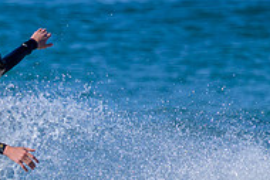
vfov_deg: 0.6
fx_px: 17675
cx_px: -112
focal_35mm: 2355
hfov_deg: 0.9
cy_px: 236
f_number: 8
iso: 560
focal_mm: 560
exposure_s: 1/2000
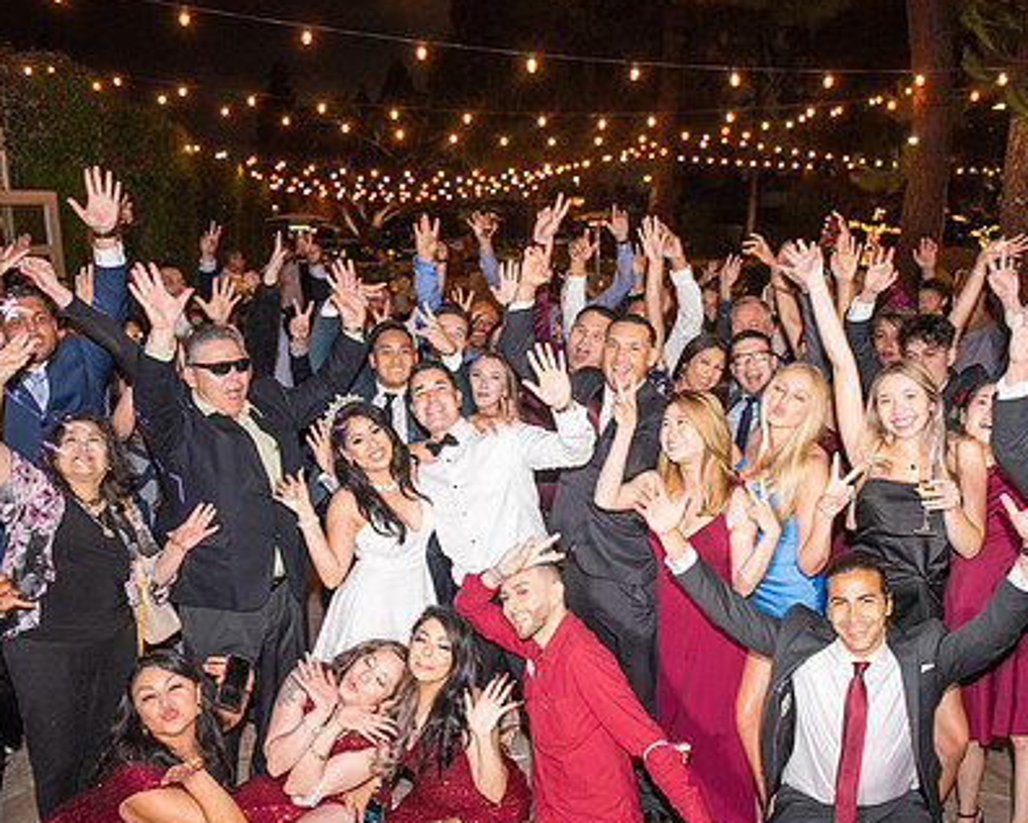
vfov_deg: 44.4
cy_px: 489
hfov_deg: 54.2
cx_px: 493
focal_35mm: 33
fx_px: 1004
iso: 1250
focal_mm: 24
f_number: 2.8
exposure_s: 1/125
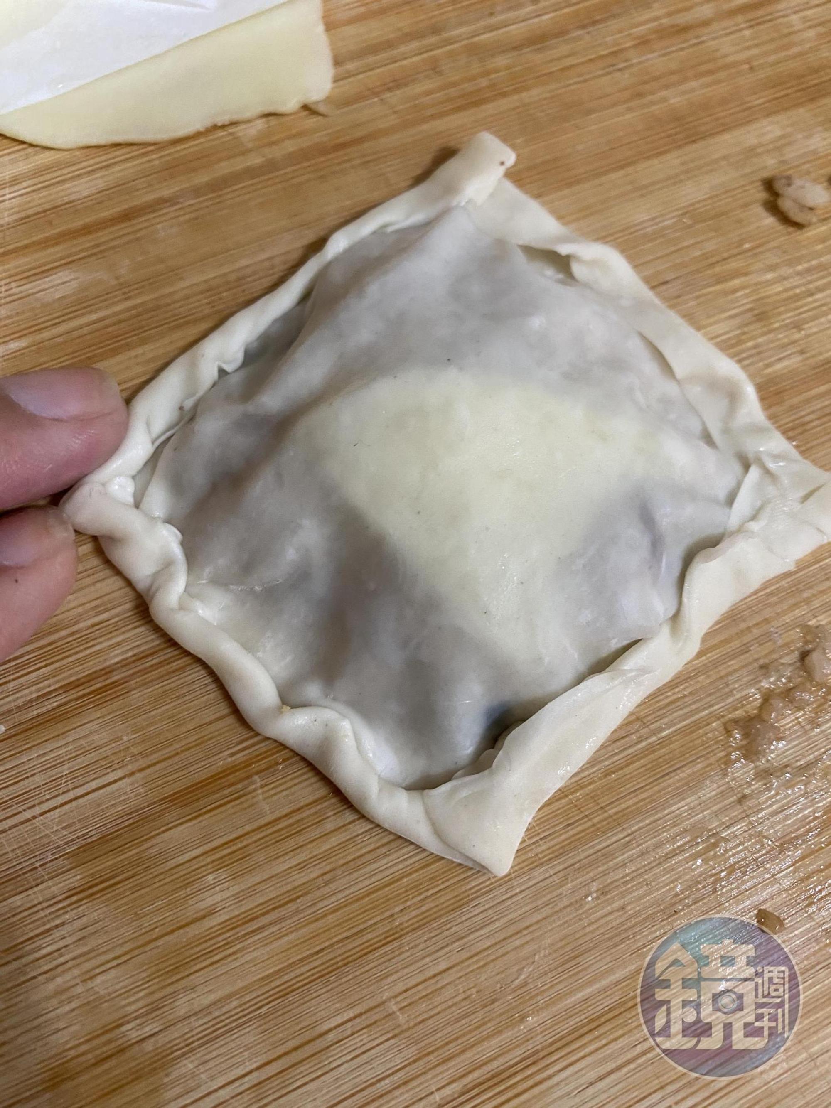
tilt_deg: -73.3
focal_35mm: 26
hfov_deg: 53.1
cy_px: 554
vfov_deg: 67.3
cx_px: 416
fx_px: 832
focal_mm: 4.25
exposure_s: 1/60
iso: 320
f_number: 1.8
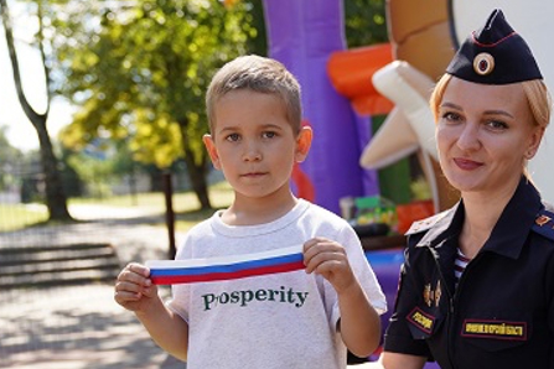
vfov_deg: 23.6
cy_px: 260
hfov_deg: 34.7
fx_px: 877
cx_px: 367
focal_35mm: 57
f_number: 2.8
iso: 100
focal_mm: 34
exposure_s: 1/400
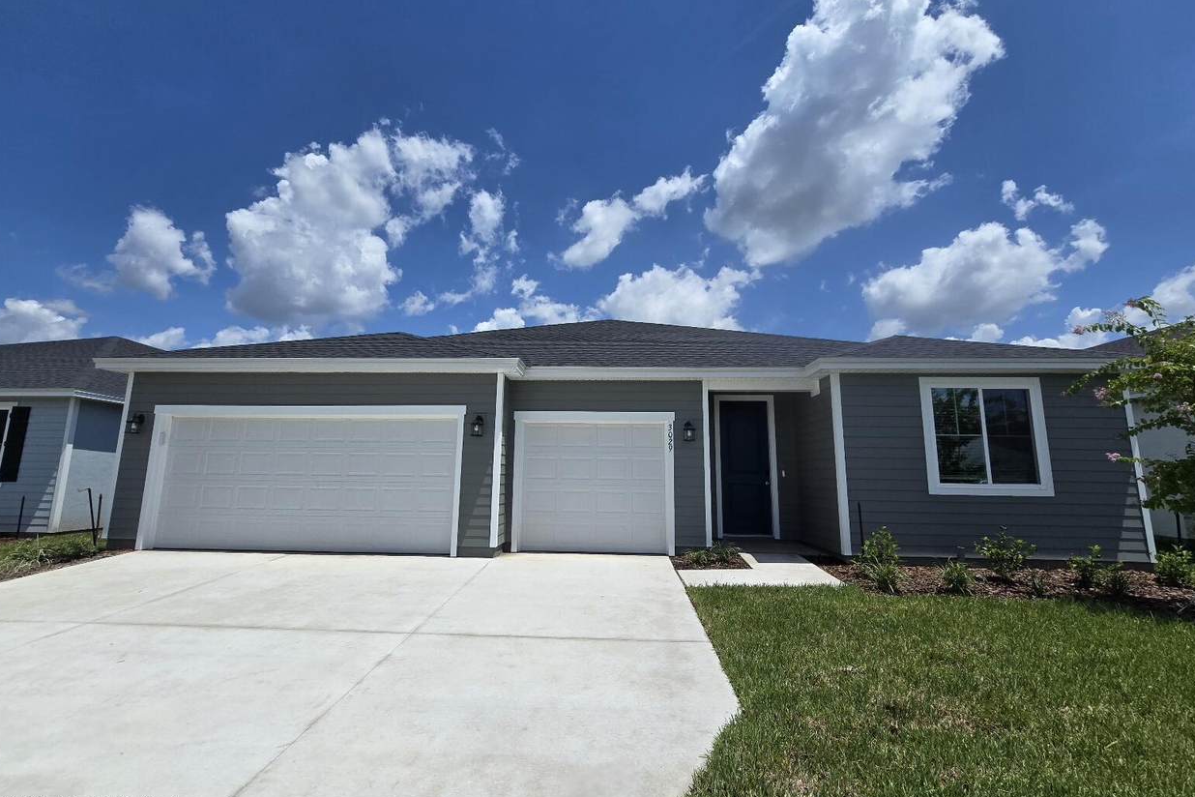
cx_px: 589
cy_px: 385
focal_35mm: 14
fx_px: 465
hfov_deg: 104.2
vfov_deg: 81.2
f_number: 2.2
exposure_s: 1/5000
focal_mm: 2.2
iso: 50
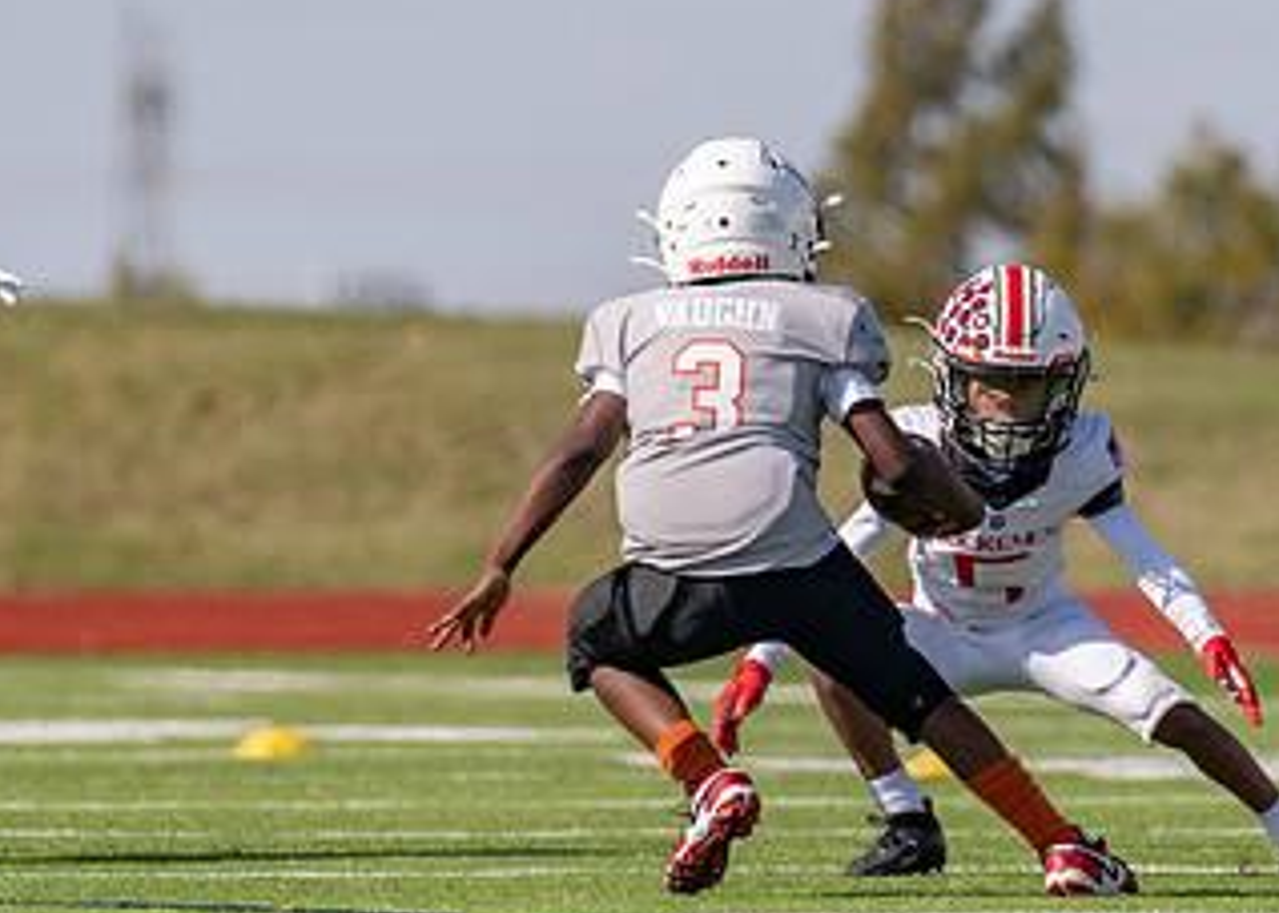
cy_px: 558
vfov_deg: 1.7
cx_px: 776
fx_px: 30615
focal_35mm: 843
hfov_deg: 2.4
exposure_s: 1/2000
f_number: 4
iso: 125
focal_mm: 280
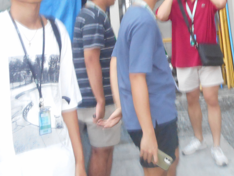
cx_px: 178
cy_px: 15
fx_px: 419
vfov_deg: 23.0
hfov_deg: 30.6
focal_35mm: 62
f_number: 3.7
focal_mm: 4.5
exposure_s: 1/25
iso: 400
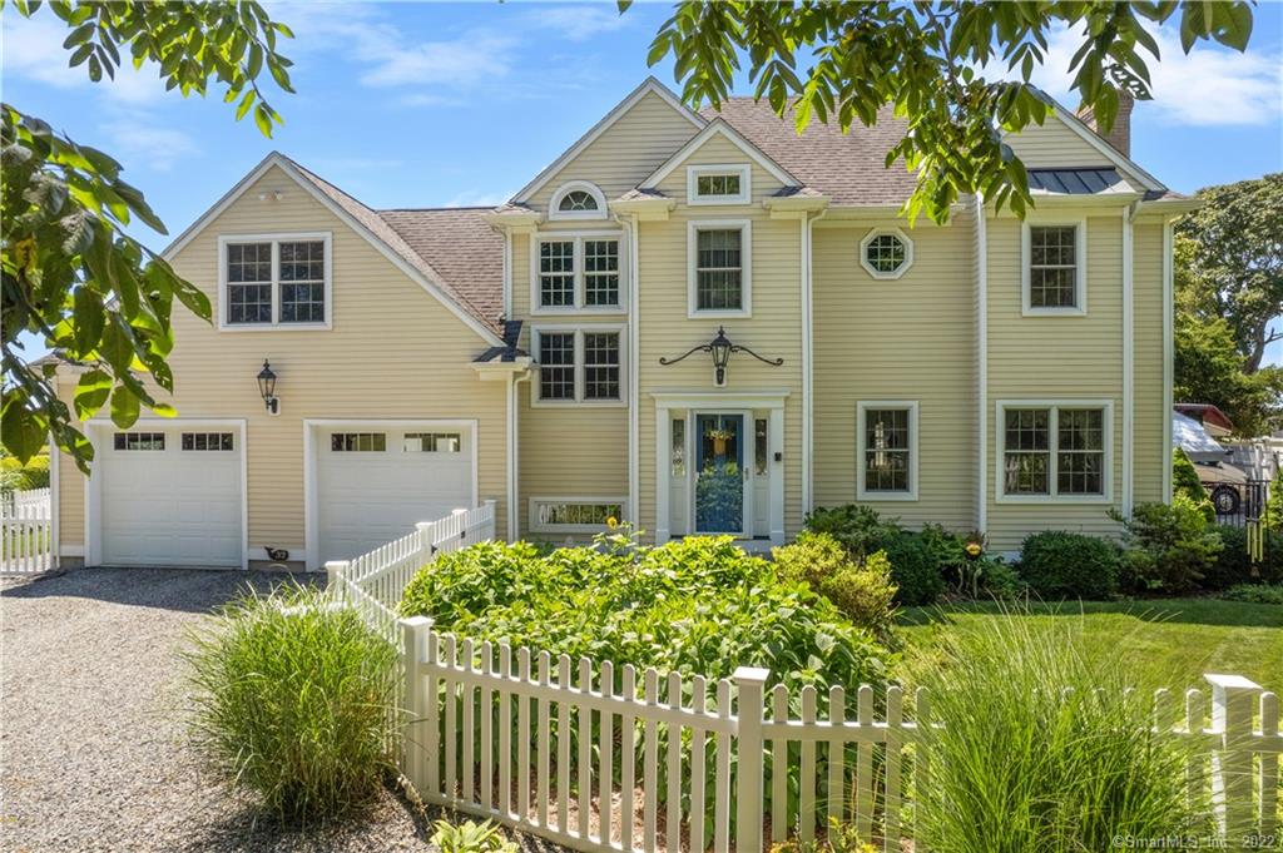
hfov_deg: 78.6
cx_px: 642
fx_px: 783
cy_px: 426
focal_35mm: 22
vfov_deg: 57.1
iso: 100
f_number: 2.8
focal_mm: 8.38
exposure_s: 1/1600
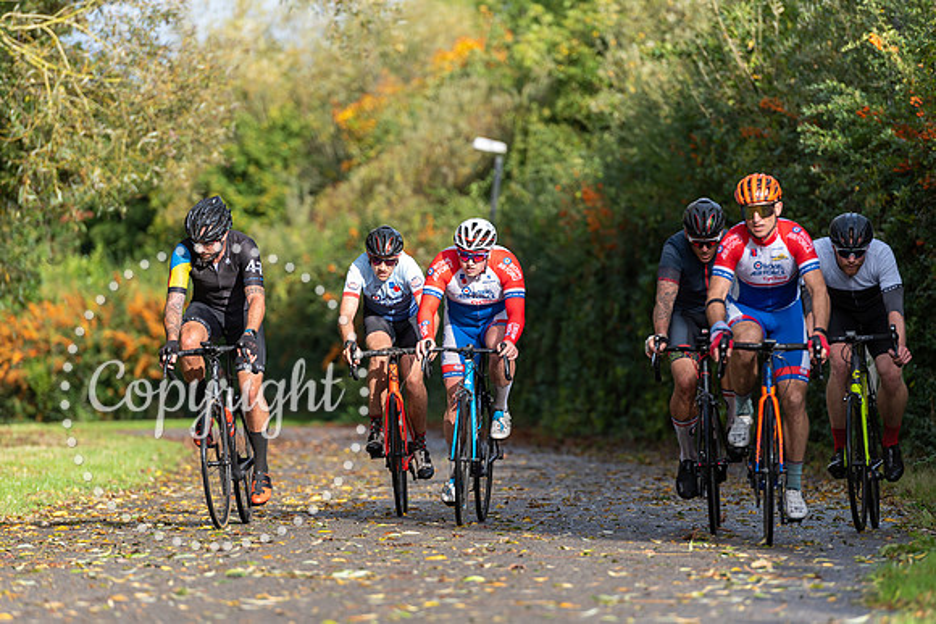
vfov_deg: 6.9
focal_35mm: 200
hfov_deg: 10.3
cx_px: 468
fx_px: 5201
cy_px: 312
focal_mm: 200
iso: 200
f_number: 4
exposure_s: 1/1000
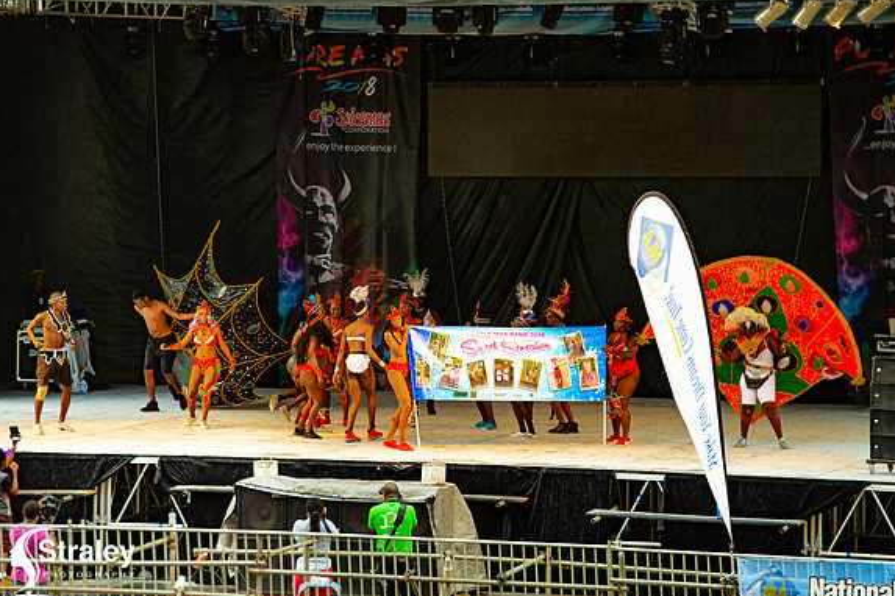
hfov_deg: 11.0
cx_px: 448
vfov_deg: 7.3
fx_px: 4649
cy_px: 296
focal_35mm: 187
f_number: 5
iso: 500
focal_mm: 185
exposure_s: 1/160
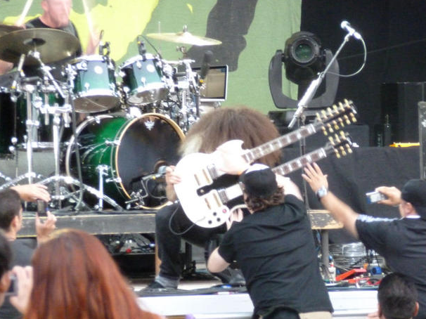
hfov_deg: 3.9
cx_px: 211
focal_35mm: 507
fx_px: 6237
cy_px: 153
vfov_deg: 2.9
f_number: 5.9
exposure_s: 1/15
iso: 800
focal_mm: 68.8
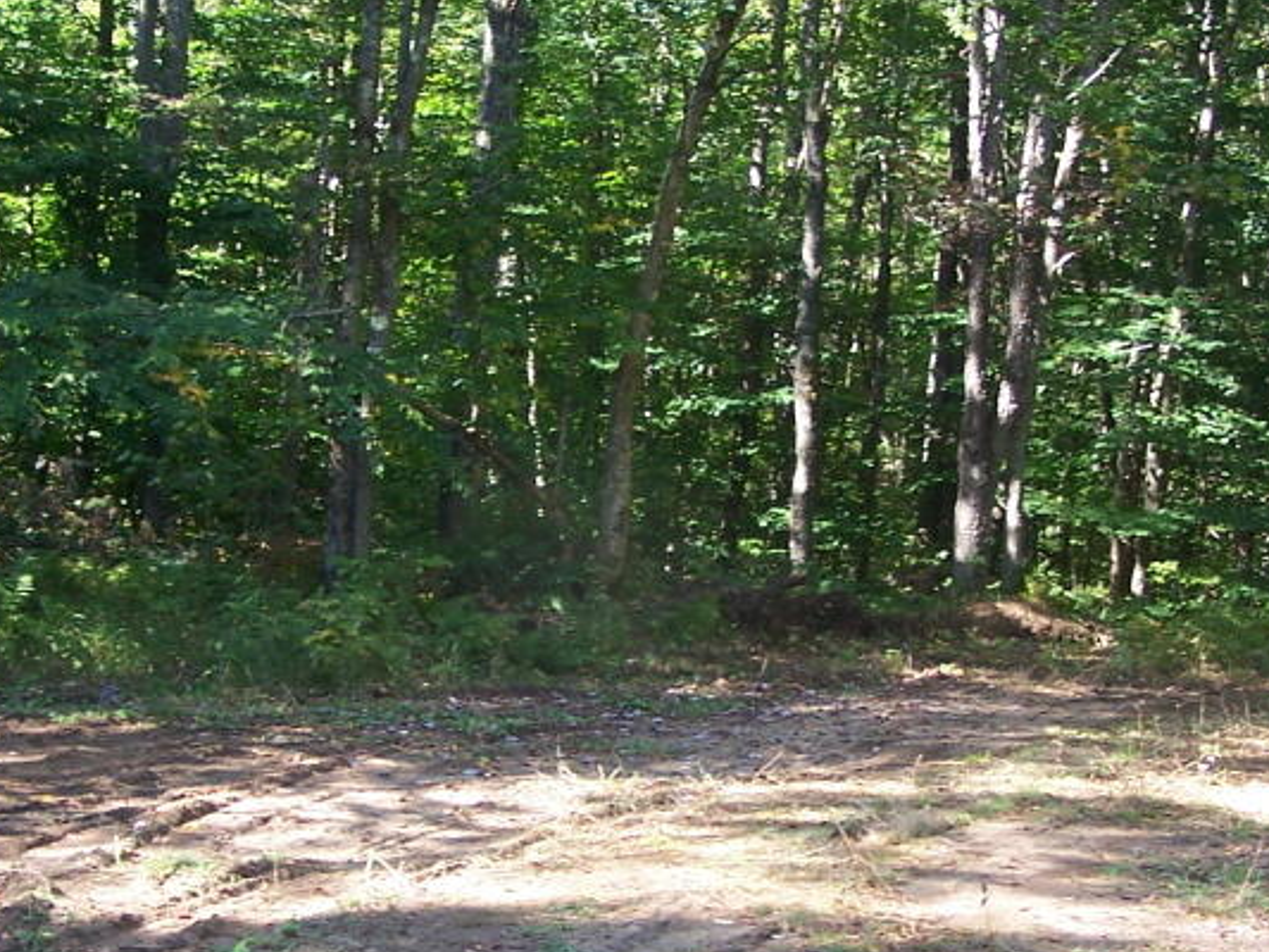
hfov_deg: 26.7
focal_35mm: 73
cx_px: 614
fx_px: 2677
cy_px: 545
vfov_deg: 20.2
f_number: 2.8
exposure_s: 1/60
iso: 80
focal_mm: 6.3
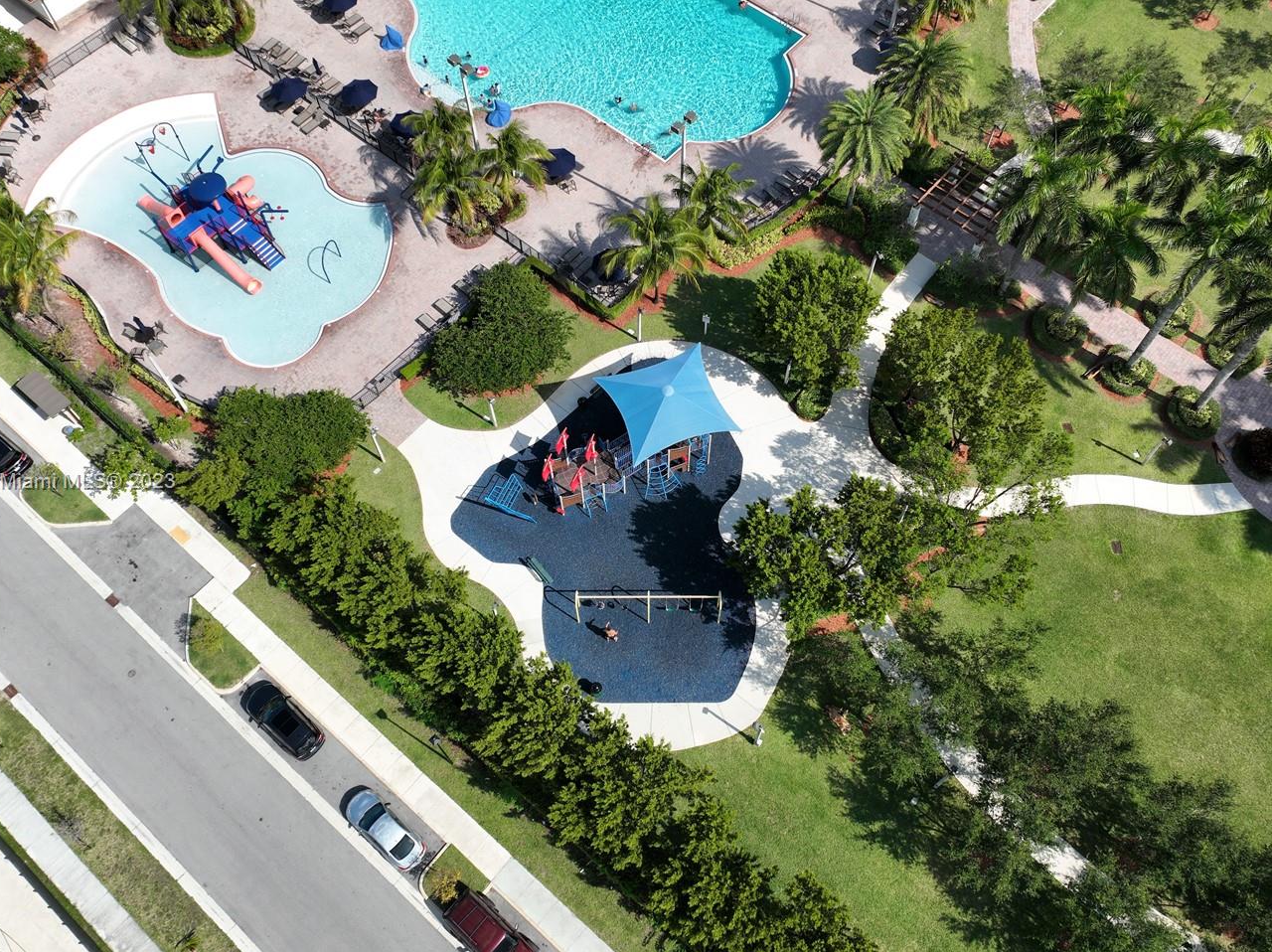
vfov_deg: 46.7
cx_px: 653
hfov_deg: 60.0
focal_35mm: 30
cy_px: 483
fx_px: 1102
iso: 100
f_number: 2.8
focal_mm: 12.29
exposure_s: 1/2000
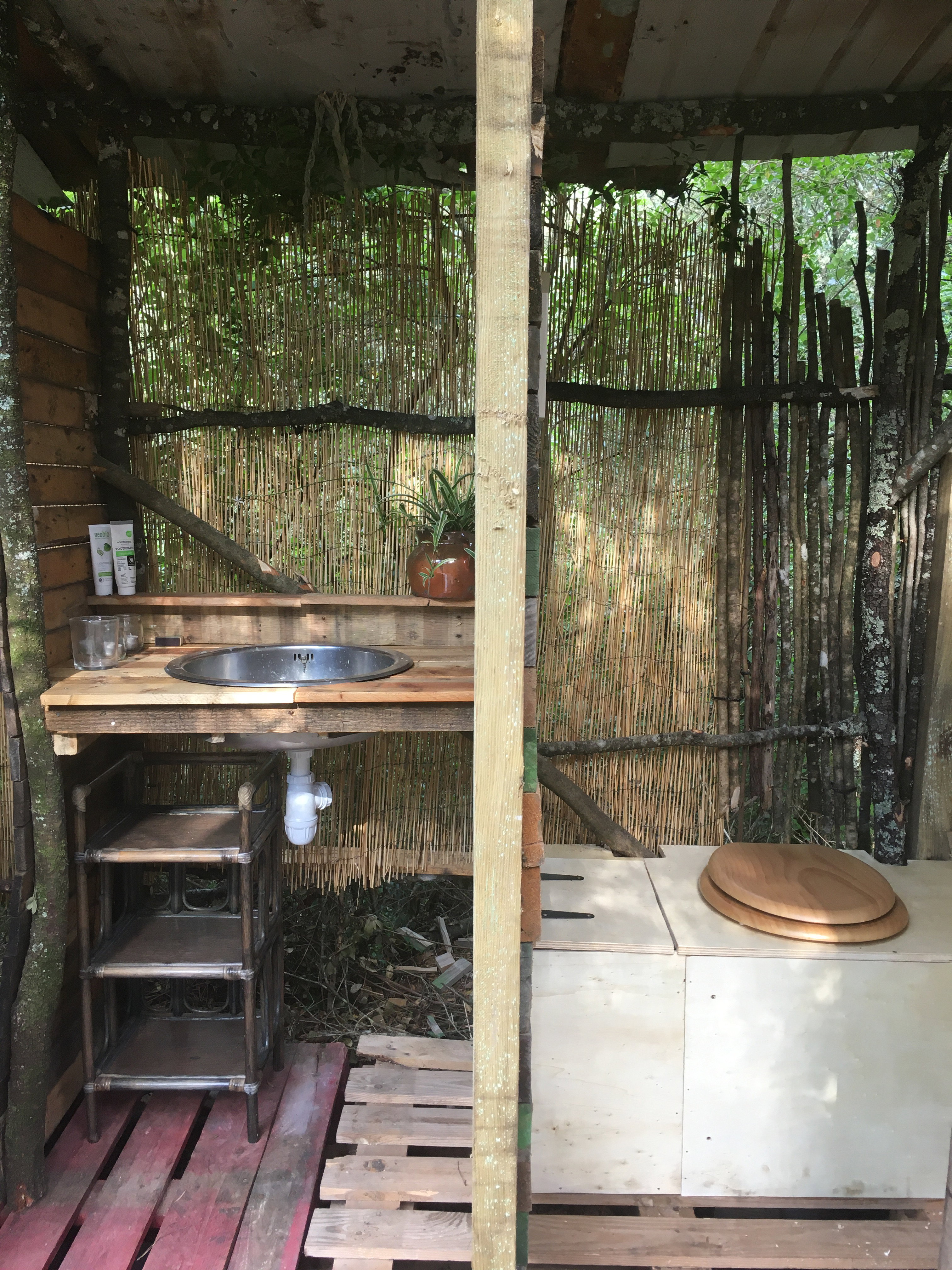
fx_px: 1063
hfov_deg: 48.2
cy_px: 635
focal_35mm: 29
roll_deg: +1.0
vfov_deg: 61.7
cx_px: 476
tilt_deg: -9.6
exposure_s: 1/33
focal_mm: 4.15
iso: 25
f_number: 2.2
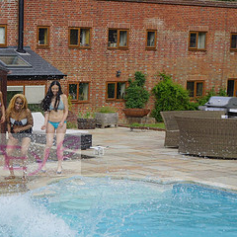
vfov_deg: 23.3
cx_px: -44
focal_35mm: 74
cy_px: 155
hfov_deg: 21.7
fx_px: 573
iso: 125
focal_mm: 24
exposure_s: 1/500
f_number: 6.3
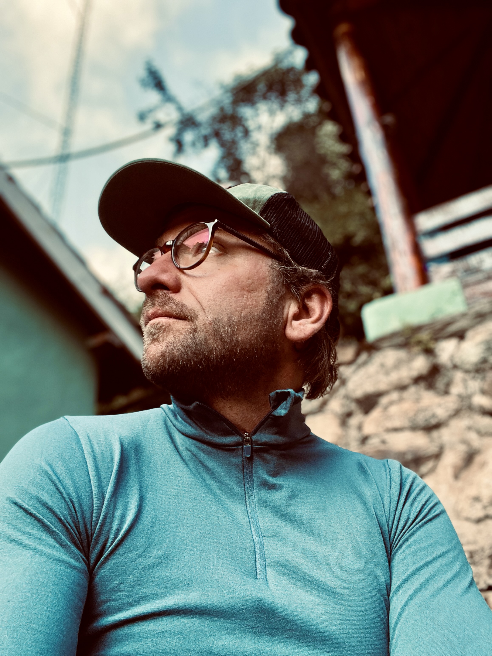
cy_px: 328
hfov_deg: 46.8
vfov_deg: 60.0
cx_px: 246
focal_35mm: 30
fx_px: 569
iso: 64
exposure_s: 1/121
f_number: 2.2
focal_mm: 2.71
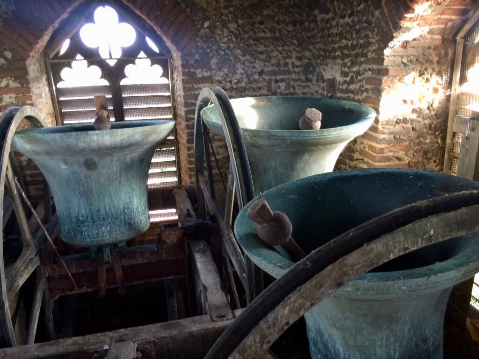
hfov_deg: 61.7
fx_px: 401
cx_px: 240
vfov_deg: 48.2
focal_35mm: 29
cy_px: 180
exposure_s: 1/33
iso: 200
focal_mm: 4.15
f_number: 2.2
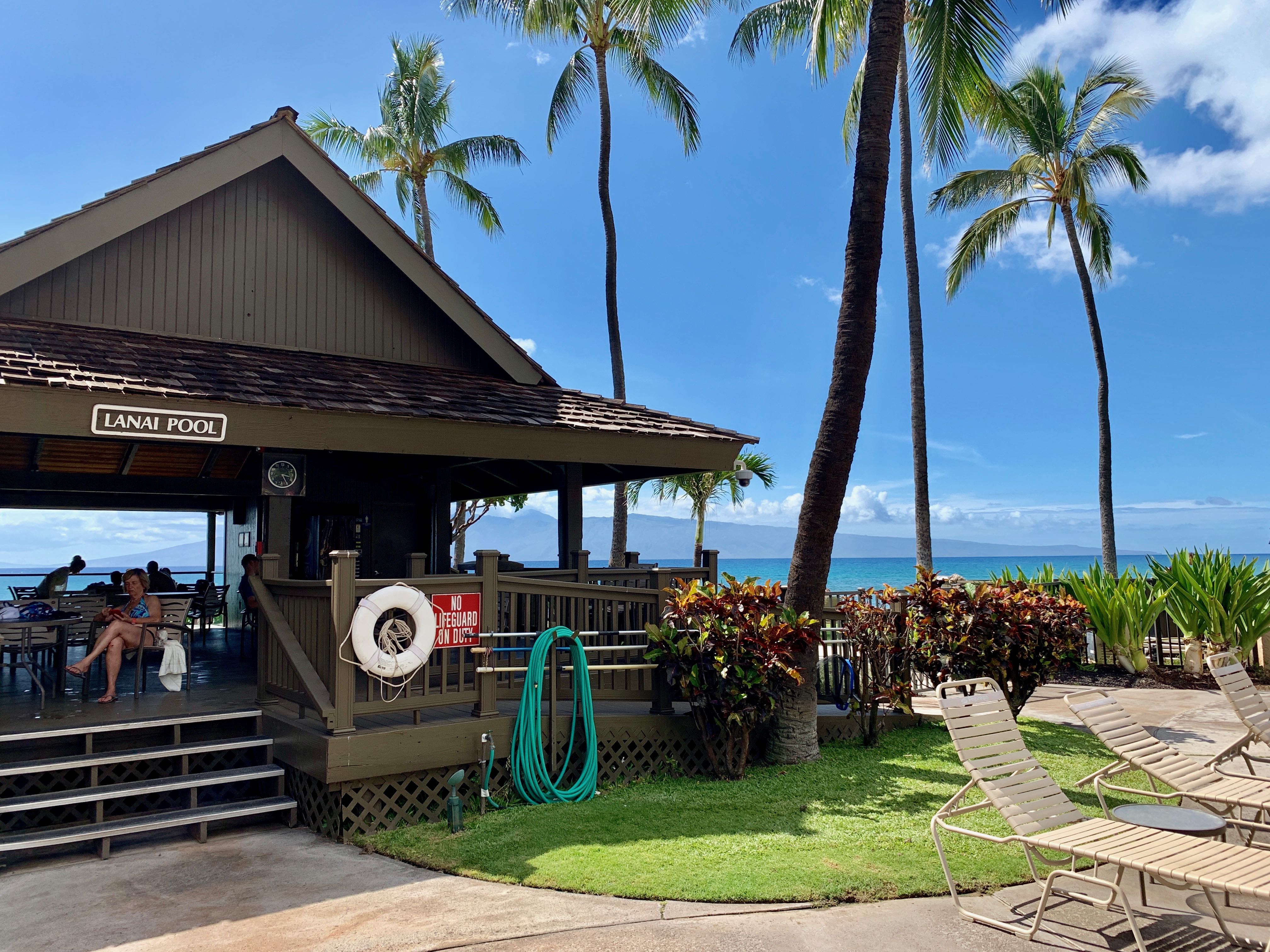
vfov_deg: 53.1
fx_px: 954
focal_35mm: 26
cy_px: 476
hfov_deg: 67.3
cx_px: 635
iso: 25
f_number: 1.8
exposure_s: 1/1880
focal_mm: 4.25
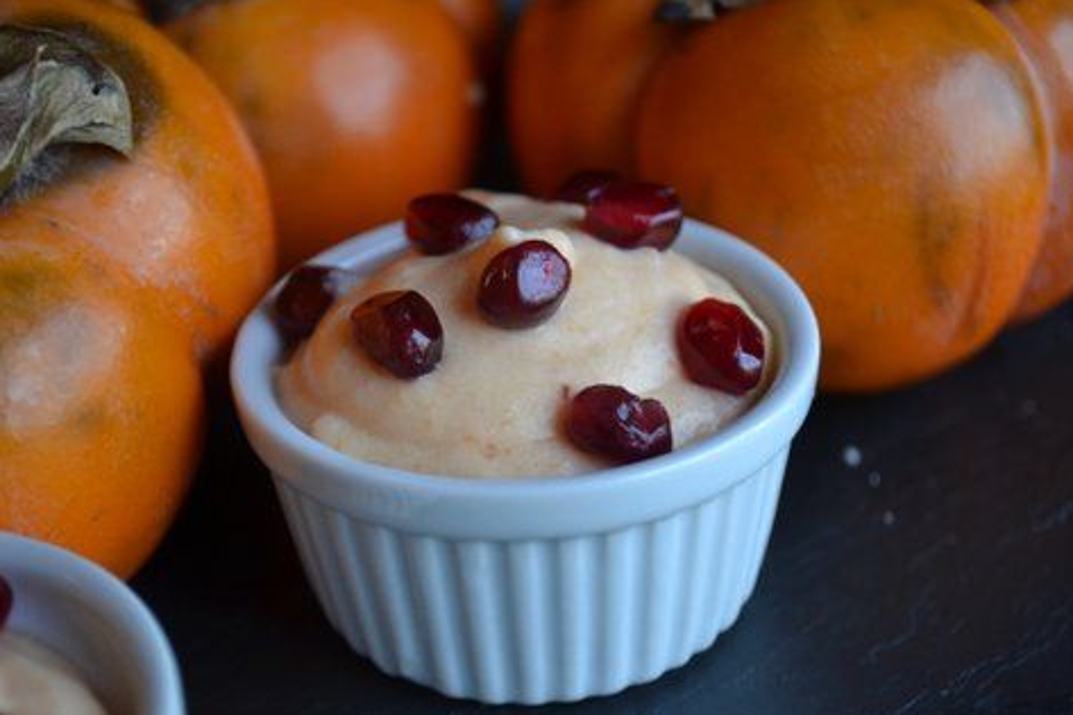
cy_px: 361
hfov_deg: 31.4
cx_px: 538
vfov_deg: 21.2
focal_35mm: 64
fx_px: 1907
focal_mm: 42
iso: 800
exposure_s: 1/60
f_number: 5.3
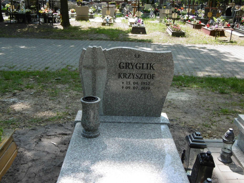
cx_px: 122
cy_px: 92
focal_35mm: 43
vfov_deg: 33.6
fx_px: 303
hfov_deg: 43.9
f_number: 3.8
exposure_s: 1/320
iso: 100
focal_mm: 7.7
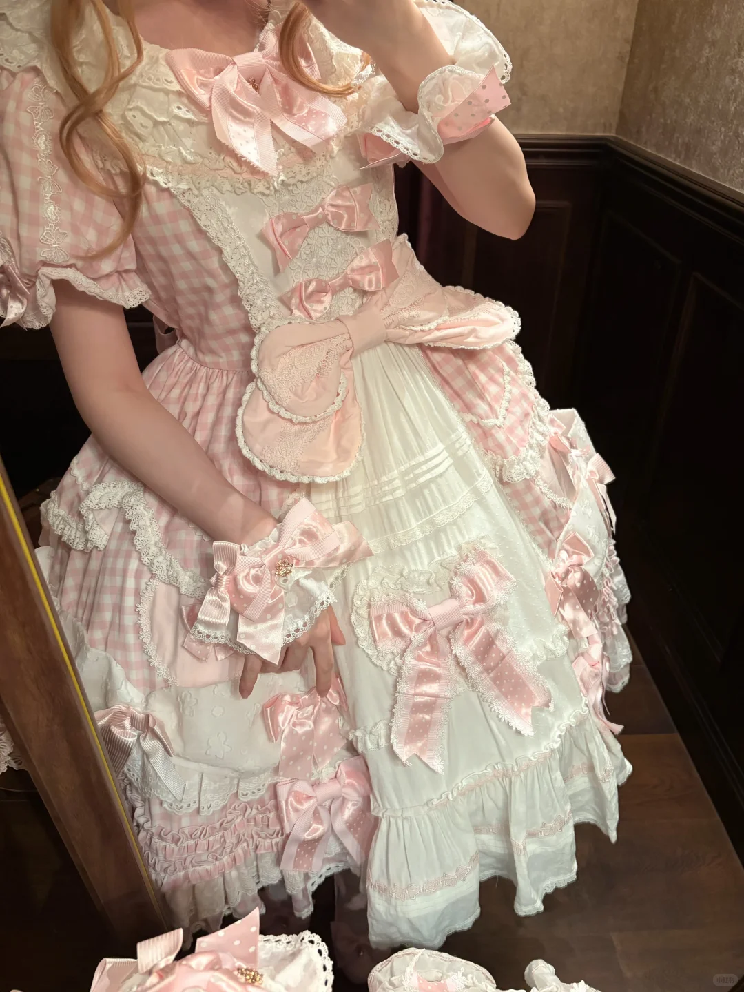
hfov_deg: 53.1
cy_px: 496
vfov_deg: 67.3
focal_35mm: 26
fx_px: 745
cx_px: 372
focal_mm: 5.96
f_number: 1.6
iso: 320
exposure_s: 1/50
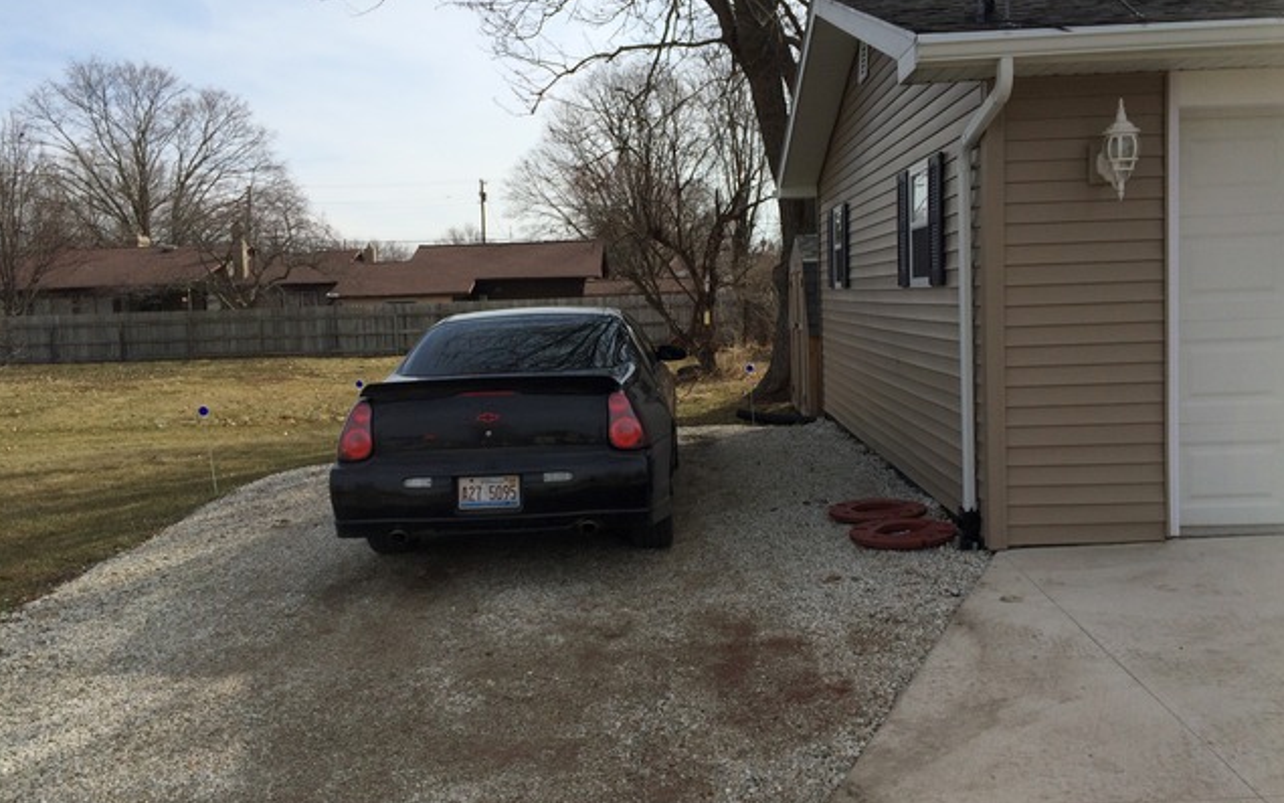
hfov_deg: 61.2
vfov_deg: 40.6
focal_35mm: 31
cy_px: 400
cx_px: 641
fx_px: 1085
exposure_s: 1/2415
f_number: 2.2
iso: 32
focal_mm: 4.15
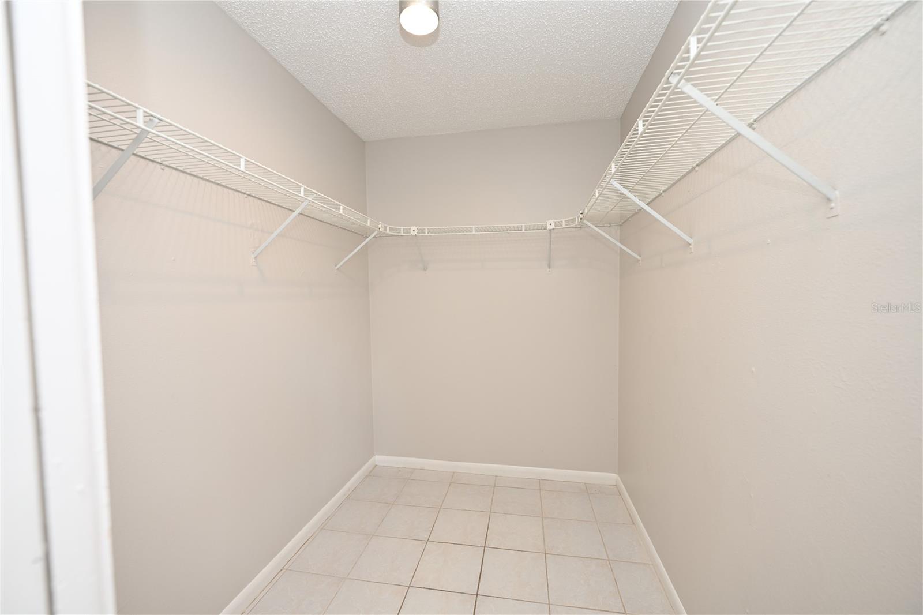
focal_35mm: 14
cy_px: 308
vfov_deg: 81.2
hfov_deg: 104.3
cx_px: 462
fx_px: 359
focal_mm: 14
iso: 400
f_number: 4
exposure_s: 1/60
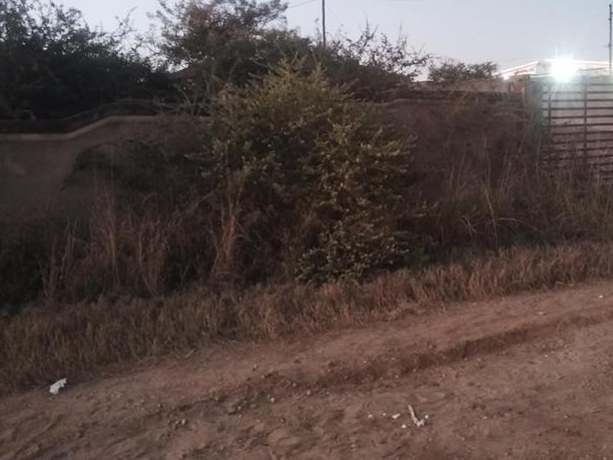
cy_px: 174
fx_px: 602
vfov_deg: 41.5
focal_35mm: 34
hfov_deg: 53.2
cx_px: 396
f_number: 1.9
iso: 7103
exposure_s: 1/16.7
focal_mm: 4.95
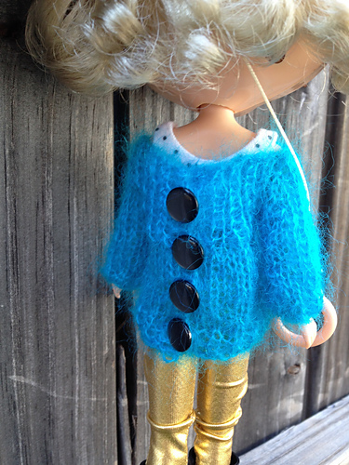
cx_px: 174
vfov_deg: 55.4
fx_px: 444
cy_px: 232
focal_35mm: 33
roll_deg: -2.4
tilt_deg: -11.5
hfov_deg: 42.9
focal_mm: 4.12
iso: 50
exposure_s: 1/30
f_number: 2.4
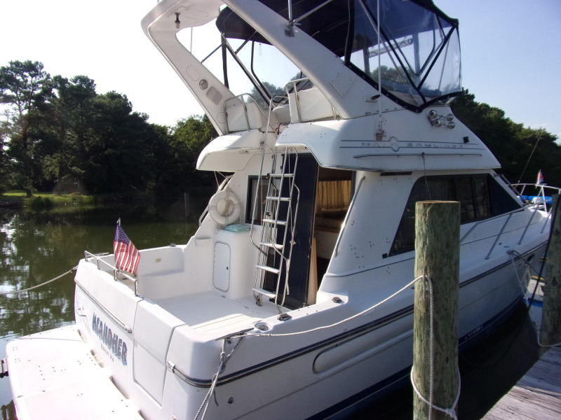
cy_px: 210
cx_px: 280
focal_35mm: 24
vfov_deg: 56.8
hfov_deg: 71.6
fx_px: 389
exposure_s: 1/100
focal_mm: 4.3
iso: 80
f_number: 10.8
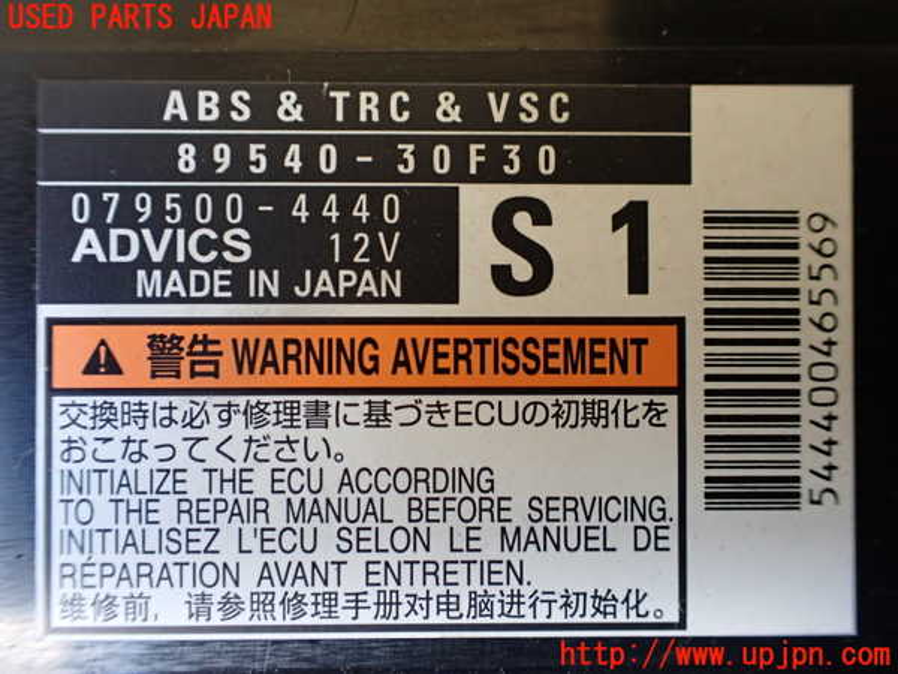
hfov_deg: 60.0
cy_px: 337
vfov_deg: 46.8
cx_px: 449
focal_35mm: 30
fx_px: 778
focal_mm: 5.4
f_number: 2.3
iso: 640
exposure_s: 1/125
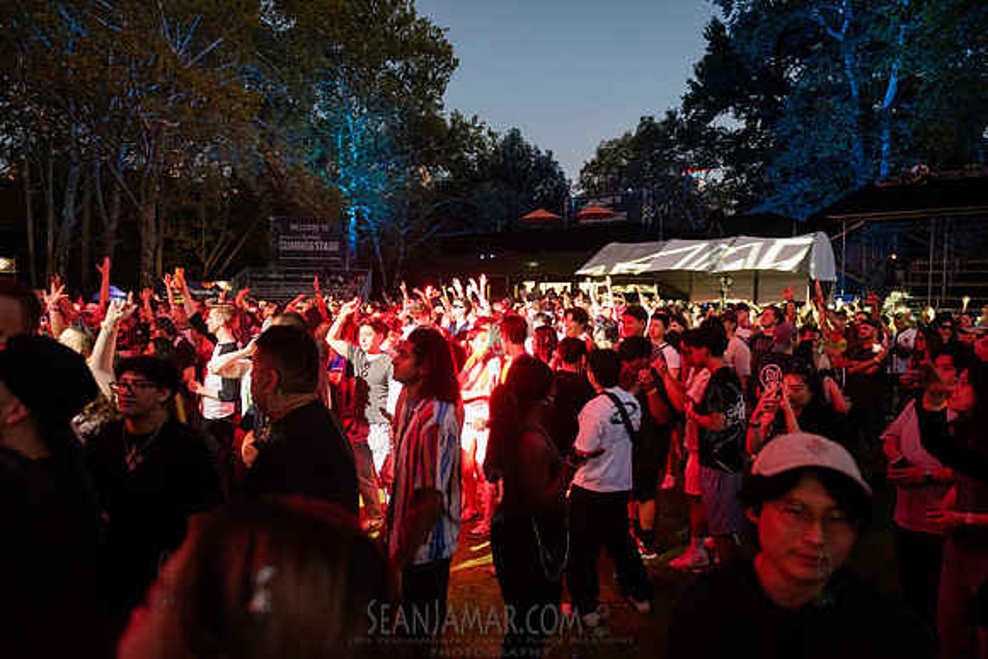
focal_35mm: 24
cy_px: 330
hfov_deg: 73.7
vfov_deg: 53.2
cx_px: 494
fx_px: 659
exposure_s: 1/160
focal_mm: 24
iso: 6400
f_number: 2.8
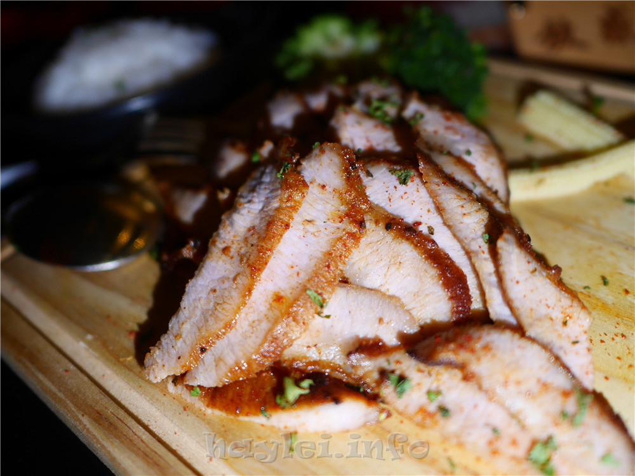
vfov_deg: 46.8
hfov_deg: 60.0
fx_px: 550
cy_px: 238
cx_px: 318
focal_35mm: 30
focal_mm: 15
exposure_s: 1/60
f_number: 1.7
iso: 320
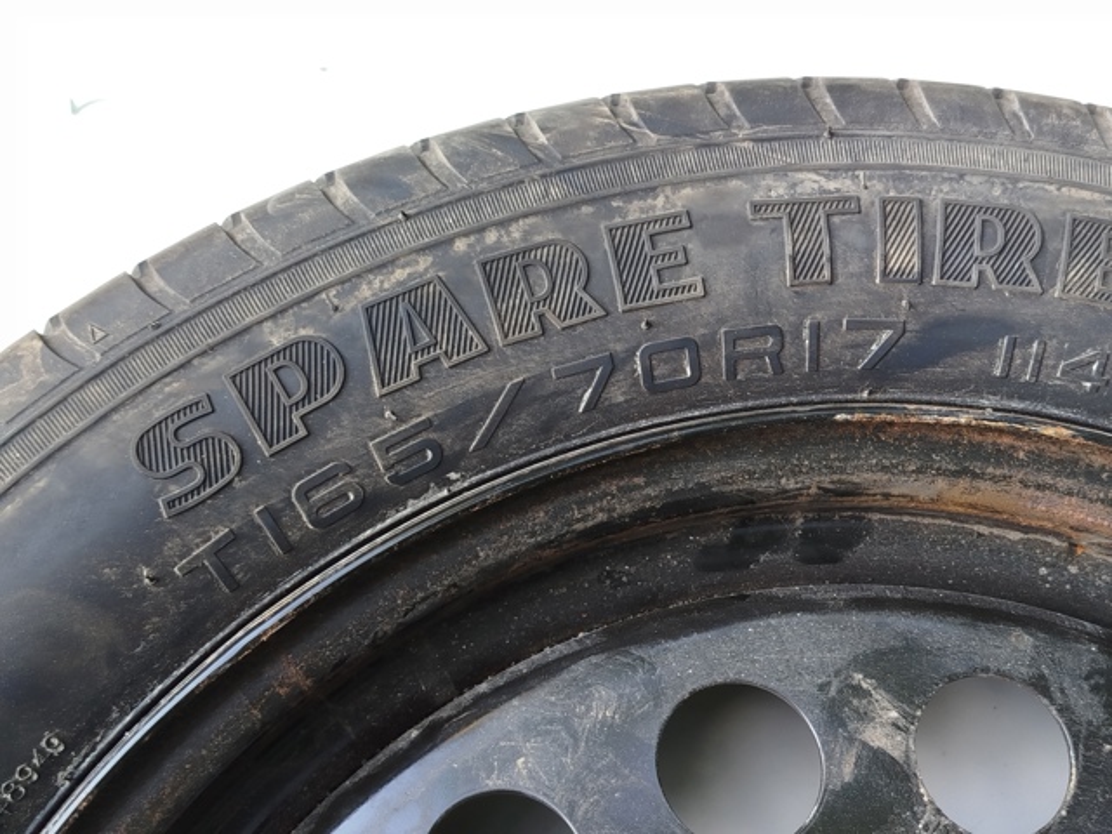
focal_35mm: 48
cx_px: 556
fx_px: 1542
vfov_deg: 30.3
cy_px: 417
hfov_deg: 39.7
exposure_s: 1/100
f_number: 1.7
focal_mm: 5.31
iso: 80
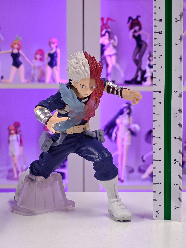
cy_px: 124
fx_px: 573
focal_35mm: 80
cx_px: 93
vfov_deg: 24.4
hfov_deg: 18.4
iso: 800
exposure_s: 1/24
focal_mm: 7.48
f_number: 2.4
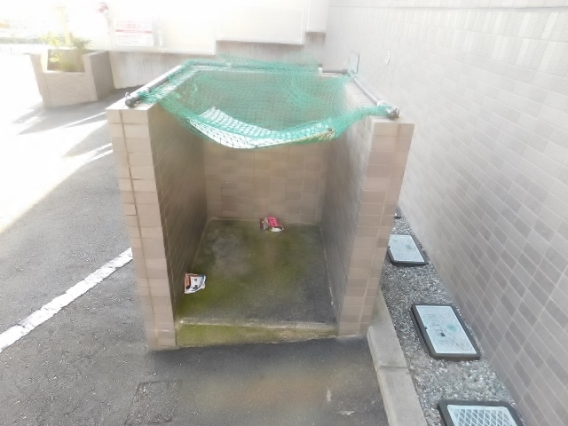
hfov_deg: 73.9
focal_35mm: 23
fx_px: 377
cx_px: 284
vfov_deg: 58.9
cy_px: 213
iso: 125
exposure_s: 1/125
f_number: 3
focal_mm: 4
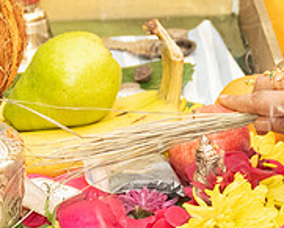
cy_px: 69
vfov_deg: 4.4
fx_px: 2977
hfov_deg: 5.5
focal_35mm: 354
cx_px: 83
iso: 1000
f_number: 3.2
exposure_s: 1/160
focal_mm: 56
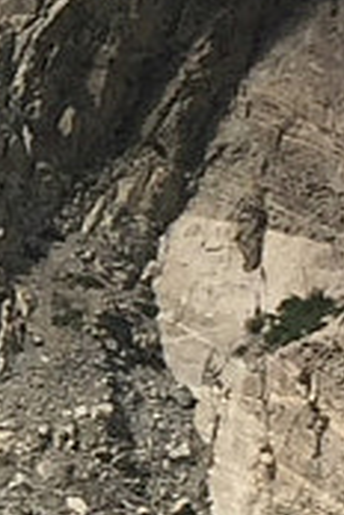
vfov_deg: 7.4
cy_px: 101
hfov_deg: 4.7
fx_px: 3984
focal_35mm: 278
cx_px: -641
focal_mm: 4.15
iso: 32
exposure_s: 1/3300
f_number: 2.2
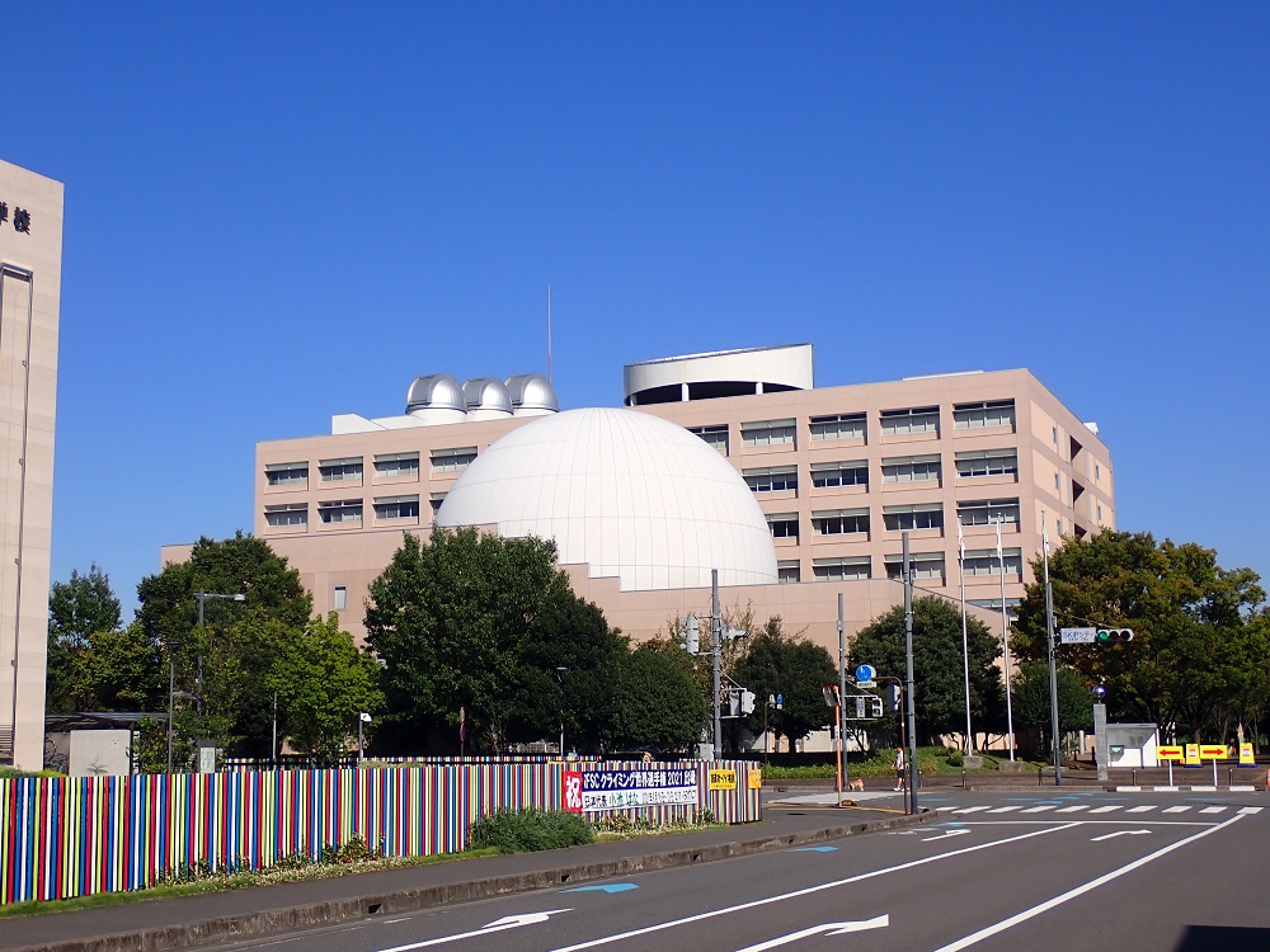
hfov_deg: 40.4
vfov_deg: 30.9
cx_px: 635
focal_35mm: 47
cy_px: 476
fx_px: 1724
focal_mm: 8.4
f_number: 13
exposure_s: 1/160
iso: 100
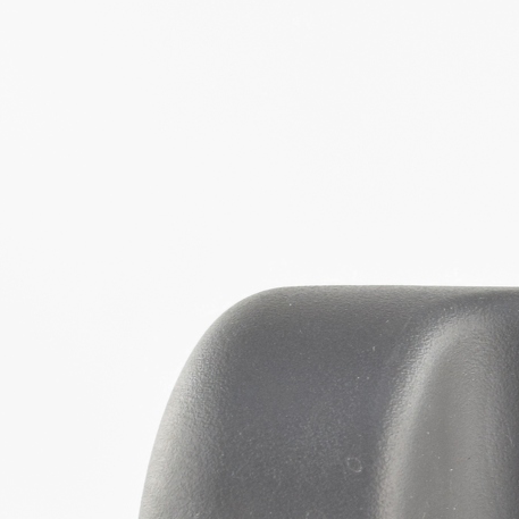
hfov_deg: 7.6
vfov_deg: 8.0
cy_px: 615
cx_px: 1149
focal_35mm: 217
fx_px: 3681
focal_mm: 38
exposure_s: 1/30
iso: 500
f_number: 10
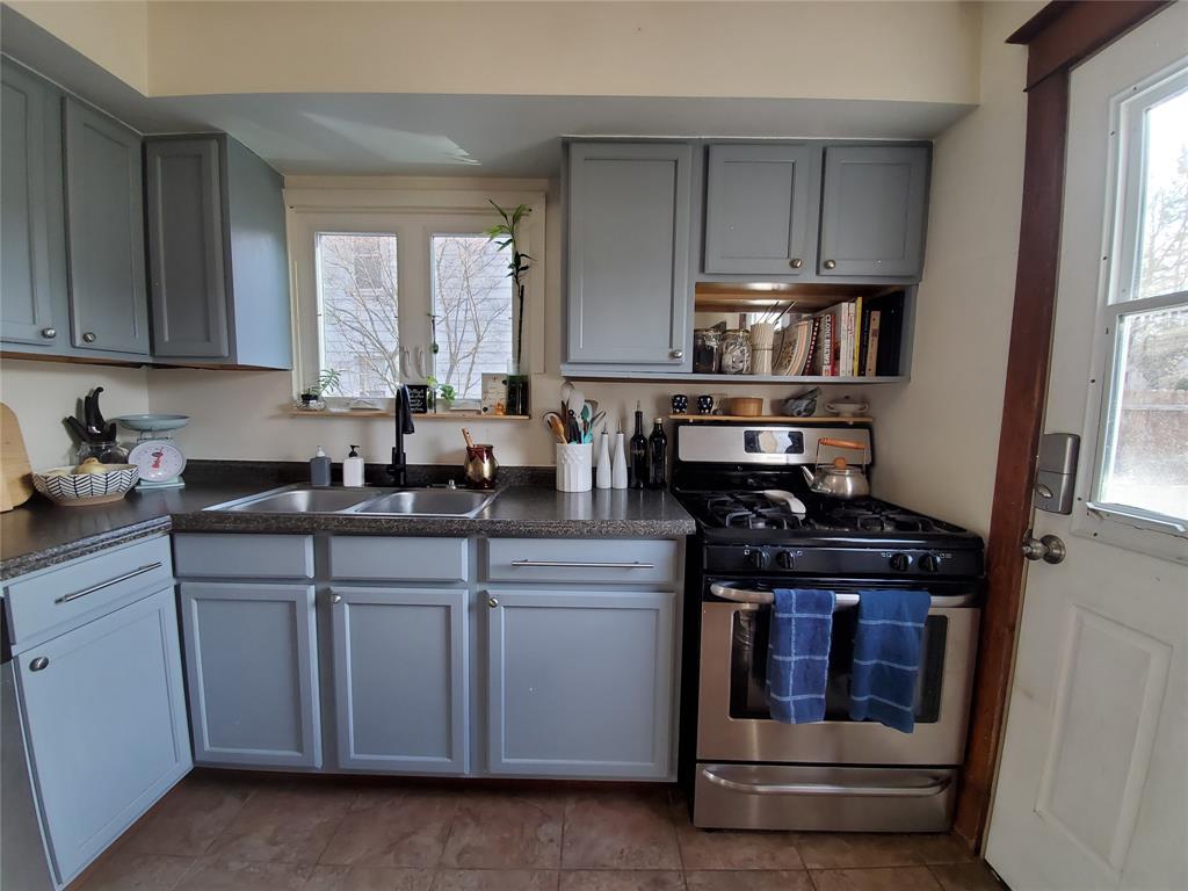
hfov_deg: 106.2
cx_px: 594
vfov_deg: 89.9
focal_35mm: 13
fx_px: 446
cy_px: 446
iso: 125
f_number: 2.2
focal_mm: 1.8
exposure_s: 1/59
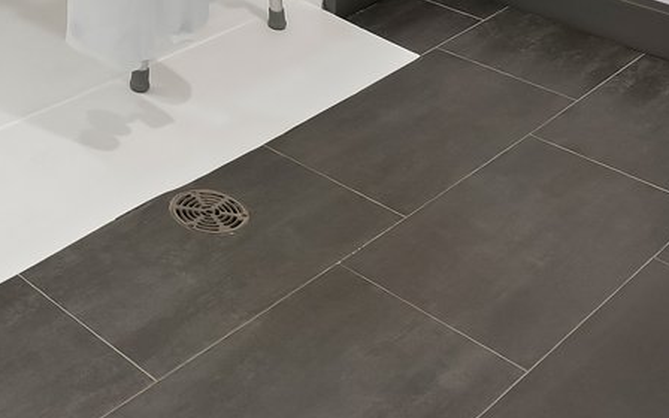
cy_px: -436
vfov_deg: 16.7
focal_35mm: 57
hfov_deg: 31.8
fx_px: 1039
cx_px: -57
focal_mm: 14
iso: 500
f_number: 7.1
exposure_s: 2
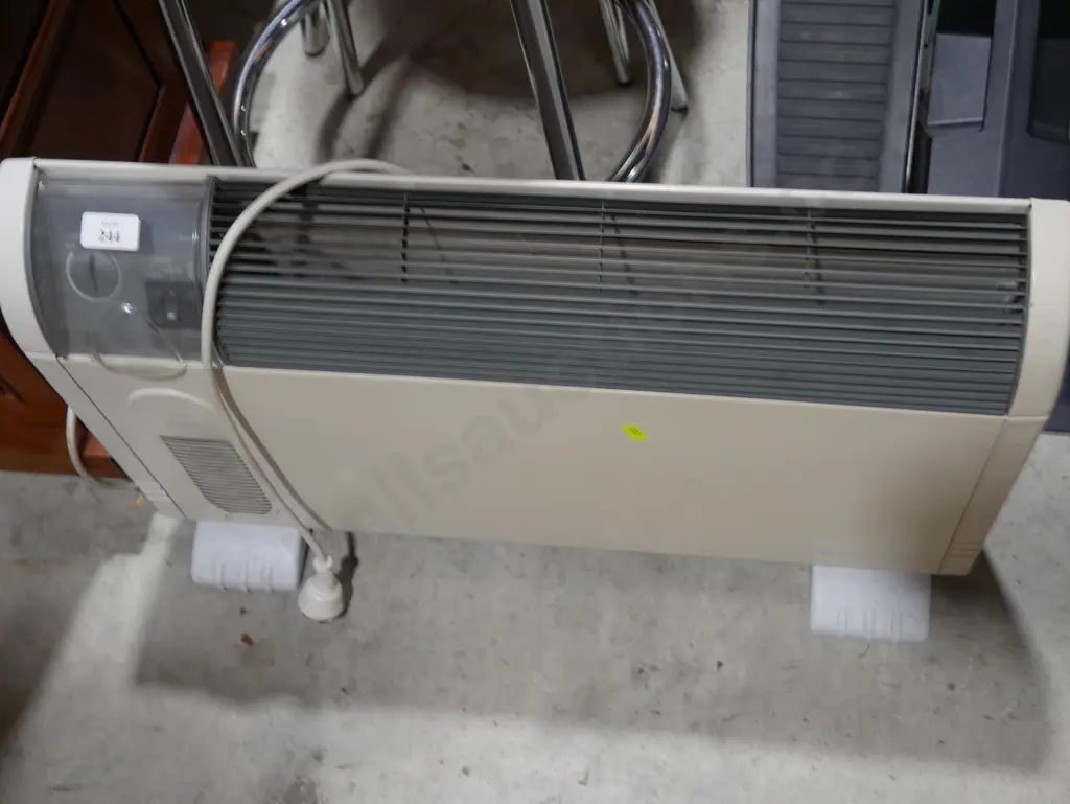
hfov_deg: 44.8
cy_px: 402
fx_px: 1299
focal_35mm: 42
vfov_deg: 34.4
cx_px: 535
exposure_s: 1/60
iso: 250
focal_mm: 21
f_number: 4.6
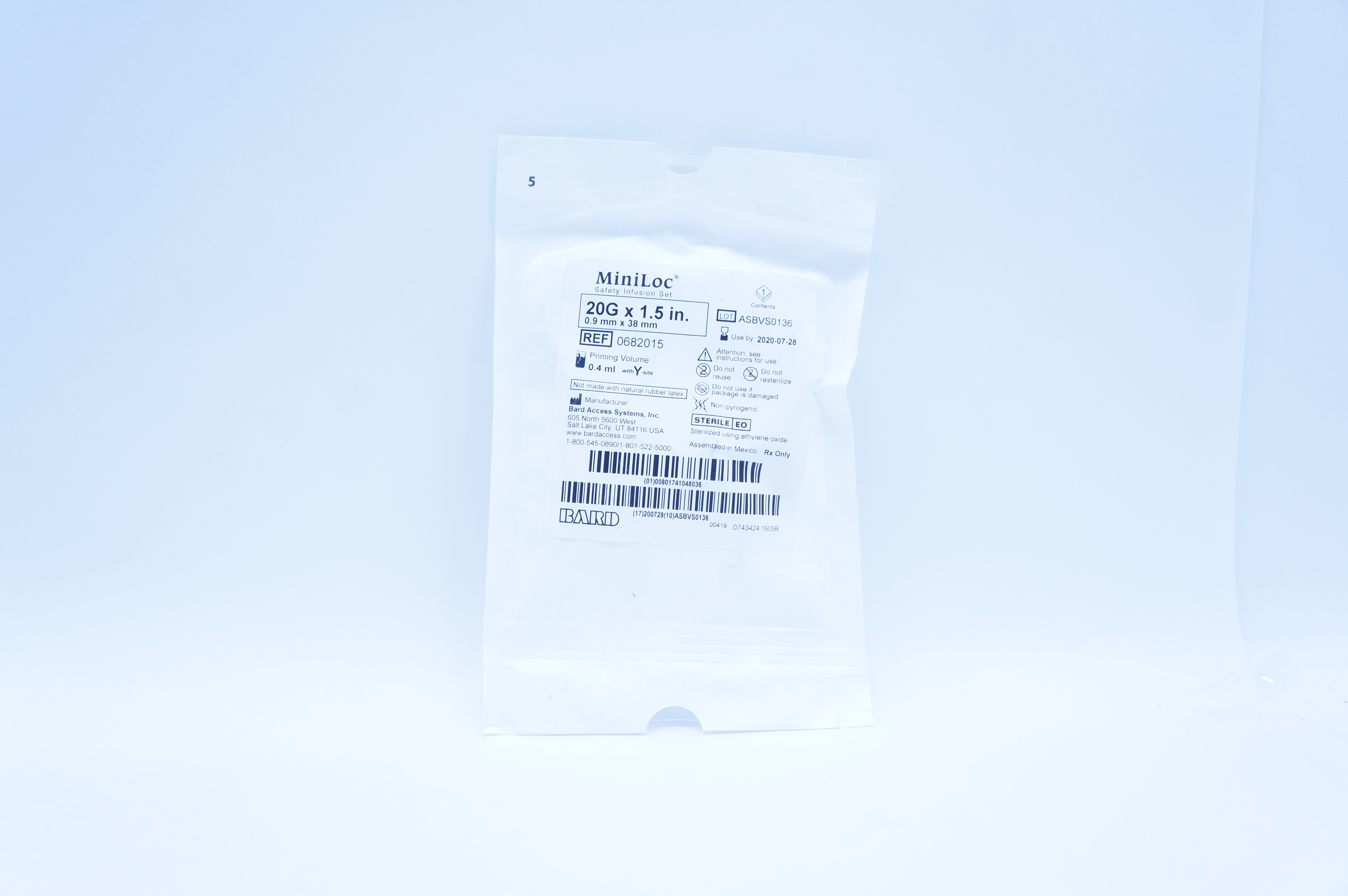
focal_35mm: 32
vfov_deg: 41.6
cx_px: 674
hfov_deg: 59.5
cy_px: 448
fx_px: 1178
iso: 800
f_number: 5.6
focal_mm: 21
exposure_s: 1/160
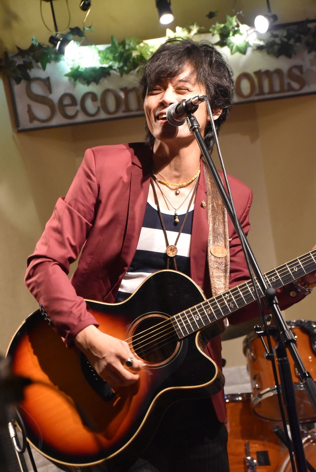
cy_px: 236
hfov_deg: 11.7
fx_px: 1538
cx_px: 158
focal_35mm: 117
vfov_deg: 17.5
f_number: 5.3
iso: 4500
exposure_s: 1/60
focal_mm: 78
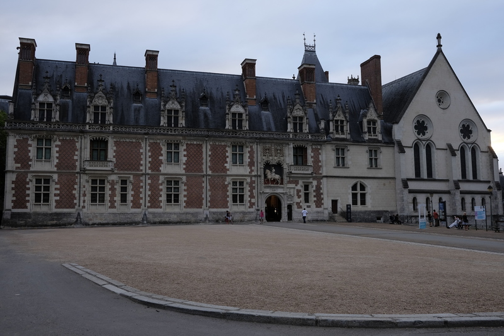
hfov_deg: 54.4
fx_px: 490
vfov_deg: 37.8
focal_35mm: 35
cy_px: 168
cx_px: 252
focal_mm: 23
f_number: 8
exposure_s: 1/40
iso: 500
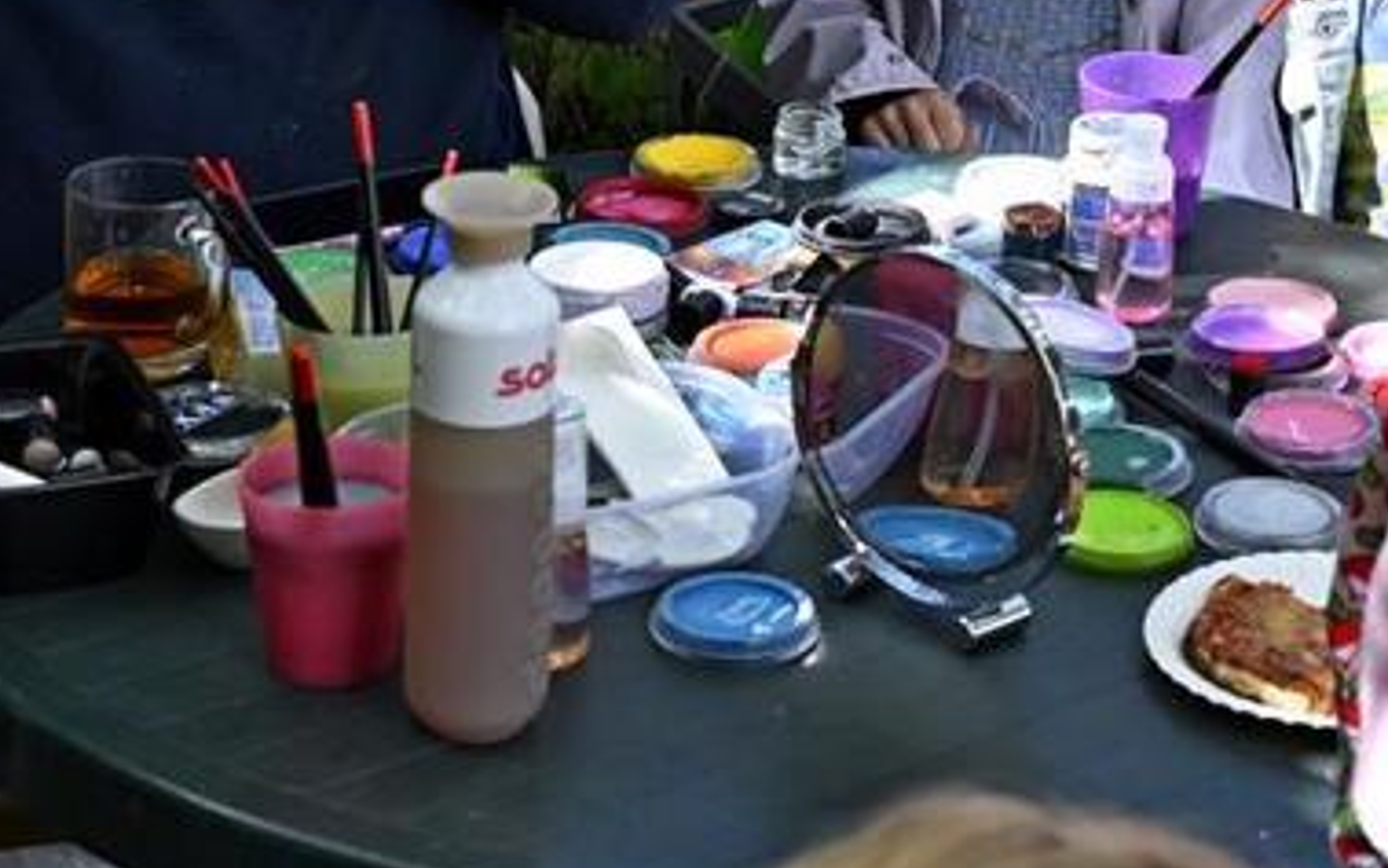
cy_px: -16
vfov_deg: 10.8
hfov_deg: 17.2
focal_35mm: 120
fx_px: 4540
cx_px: 1172
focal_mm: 45
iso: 400
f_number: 6.3
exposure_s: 1/125
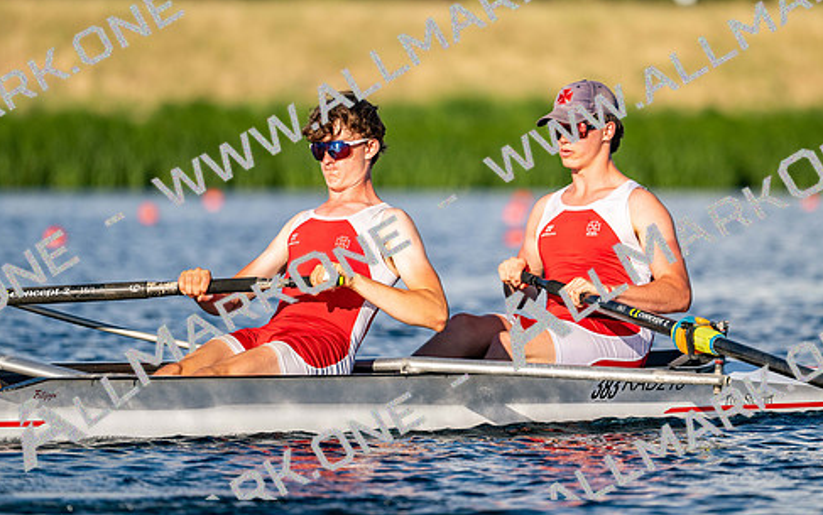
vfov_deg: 2.7
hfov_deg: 4.3
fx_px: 10885
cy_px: 211
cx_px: 360
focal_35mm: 485
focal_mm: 400
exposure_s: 1/2500
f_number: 4.5
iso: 250
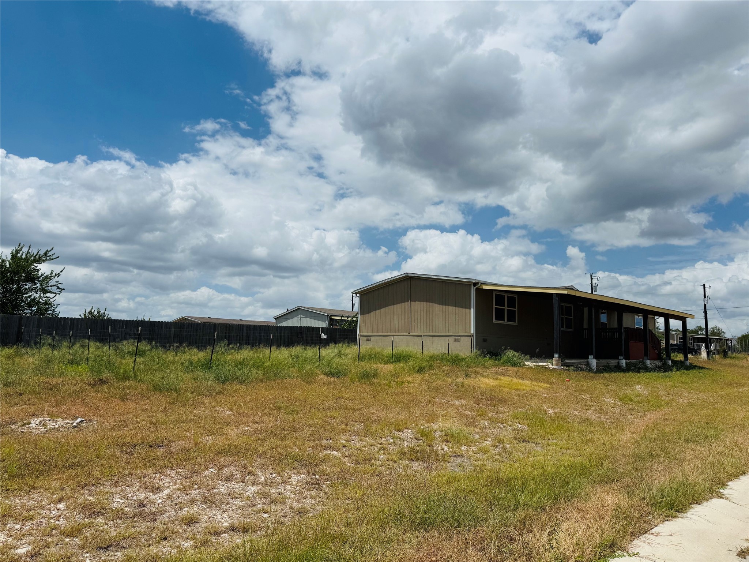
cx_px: 374
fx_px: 519
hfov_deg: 71.6
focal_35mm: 24
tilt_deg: +6.9
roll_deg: -1.8
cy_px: 281
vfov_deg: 56.8
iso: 80
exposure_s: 1/12346
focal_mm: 6.76
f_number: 1.78
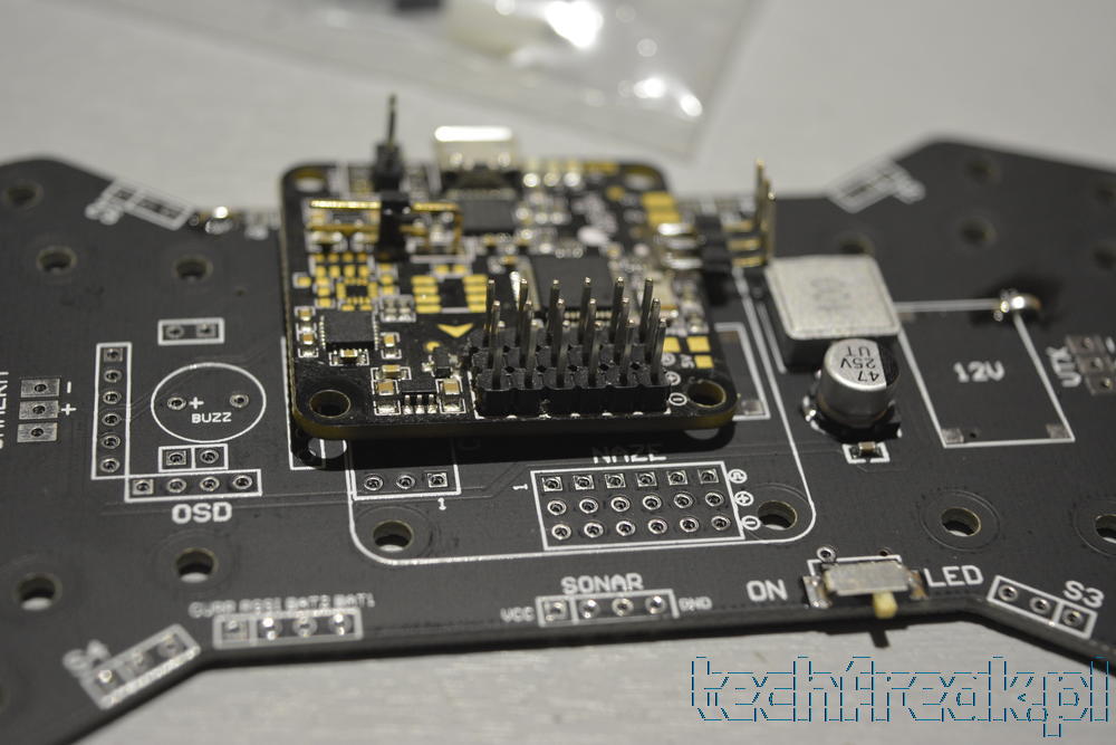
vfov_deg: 20.2
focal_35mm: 68
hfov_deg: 29.9
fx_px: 2093
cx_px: 558
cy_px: 372
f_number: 5
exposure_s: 1/60
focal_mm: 45
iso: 800
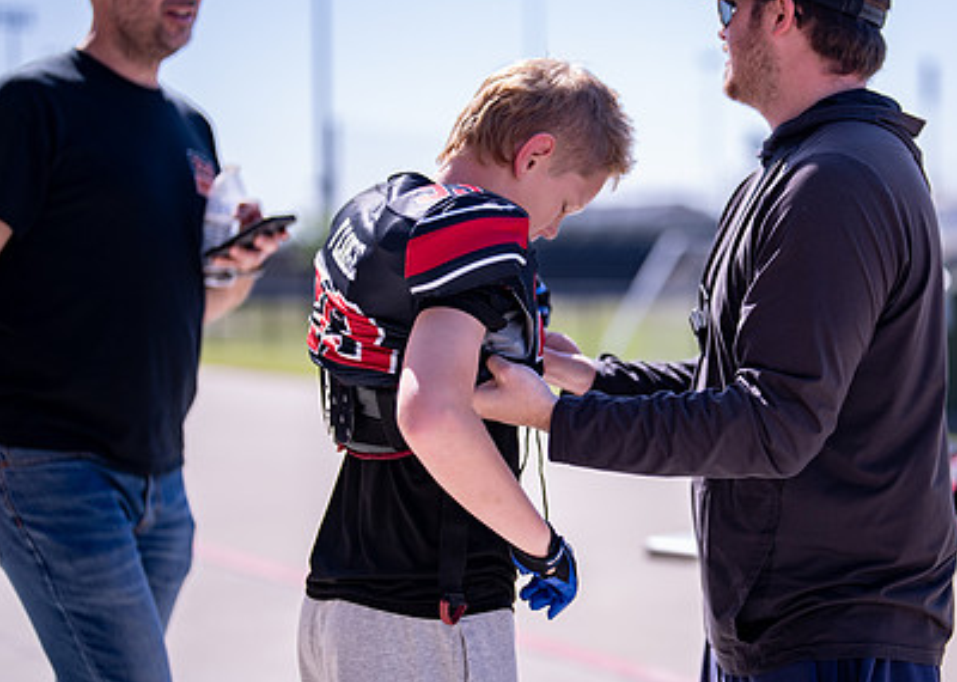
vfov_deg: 18.8
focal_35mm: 76
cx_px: 670
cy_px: 354
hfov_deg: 25.9
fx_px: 2064
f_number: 1.2
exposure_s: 1/6400
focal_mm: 50
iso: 100
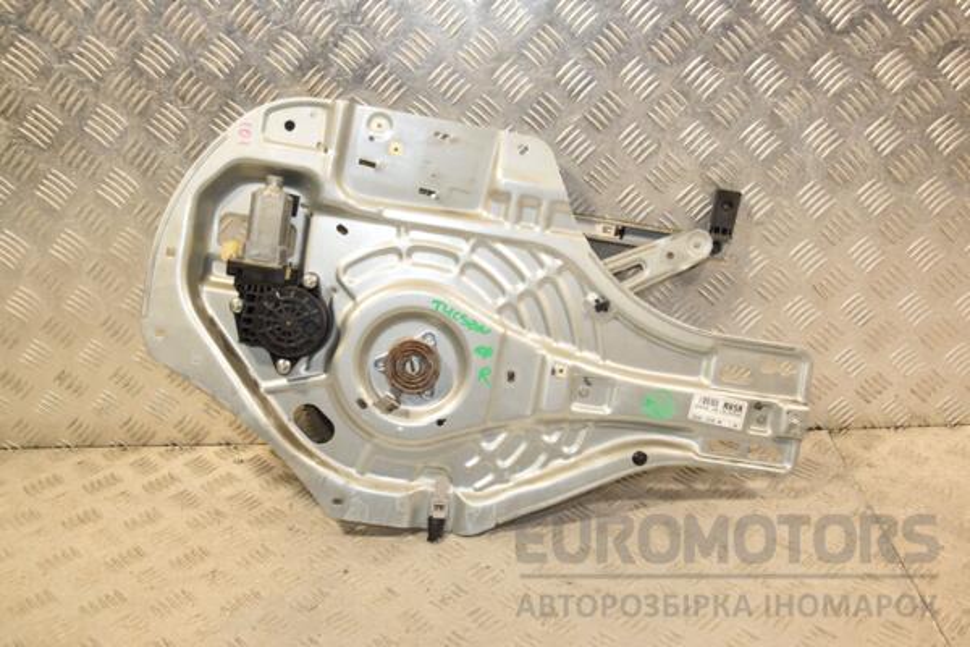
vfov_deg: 35.5
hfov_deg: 51.3
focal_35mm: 38
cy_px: 324
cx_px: 485
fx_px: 1010
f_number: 7.1
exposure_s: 1/200
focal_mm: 25
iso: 800
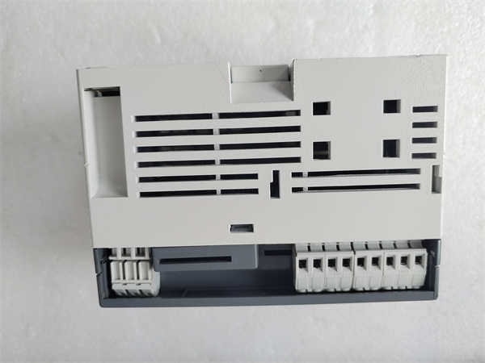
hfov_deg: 67.3
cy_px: 182
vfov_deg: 53.1
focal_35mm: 26
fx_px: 364
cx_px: 242
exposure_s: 1/100
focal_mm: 4.75
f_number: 1.8
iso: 182
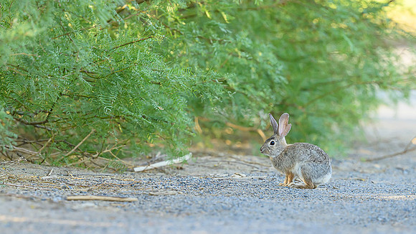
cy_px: 146
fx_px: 7308
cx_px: 209
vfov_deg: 1.8
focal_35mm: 663
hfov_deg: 3.3
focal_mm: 400
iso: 800
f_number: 4
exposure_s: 1/640
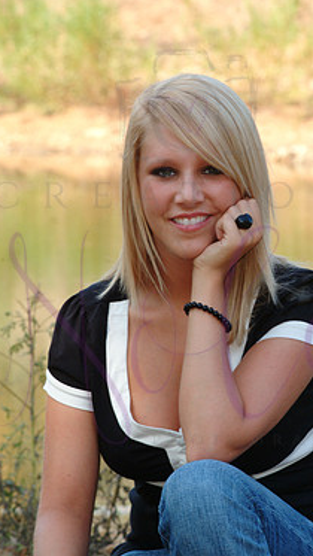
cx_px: 192
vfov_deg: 9.6
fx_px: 3303
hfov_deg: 5.4
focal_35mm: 224
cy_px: 247
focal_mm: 118
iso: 400
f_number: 9.5
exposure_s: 1/125
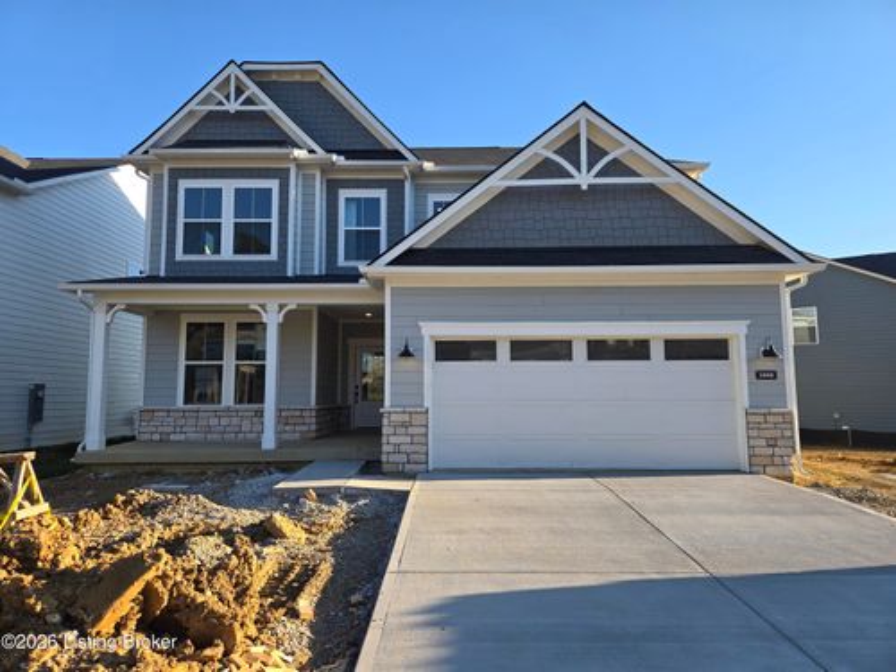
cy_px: 336
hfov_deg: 73.9
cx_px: 448
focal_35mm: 23
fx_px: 595
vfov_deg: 58.9
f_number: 1.8
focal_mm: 5.4
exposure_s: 1/640
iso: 25
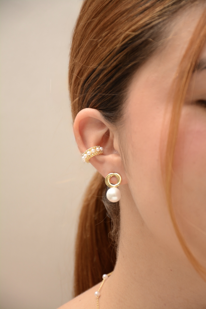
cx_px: 103
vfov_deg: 13.7
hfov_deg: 9.1
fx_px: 1287
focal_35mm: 150
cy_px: 154
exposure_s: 1/400
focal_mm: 100
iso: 500
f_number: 5.6
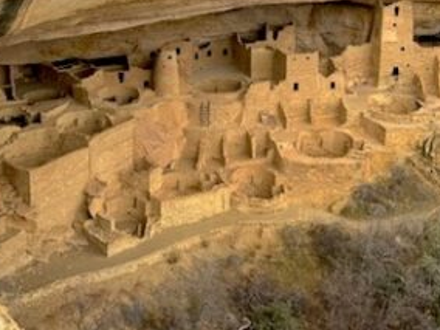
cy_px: 34
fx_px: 826
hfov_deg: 29.7
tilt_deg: -14.7
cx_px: 175
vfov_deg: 22.1
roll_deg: +0.3
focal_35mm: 65
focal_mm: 6.86
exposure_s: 1/680
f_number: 1.78
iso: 80
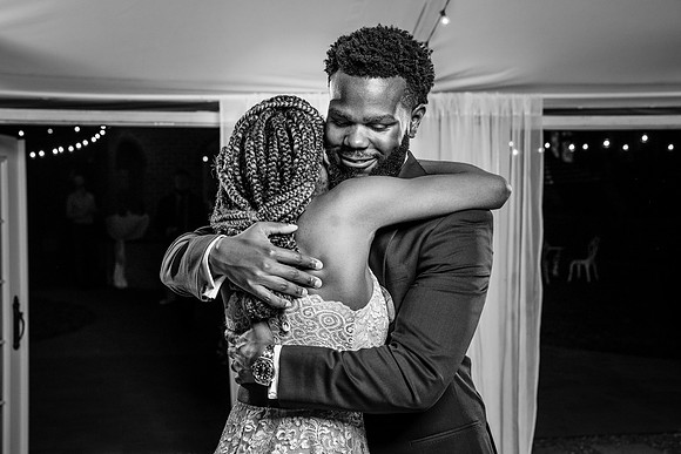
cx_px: 307
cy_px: 249
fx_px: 1149
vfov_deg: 22.4
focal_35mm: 61
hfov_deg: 33.0
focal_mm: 55
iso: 1000
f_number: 5.6
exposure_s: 1/200
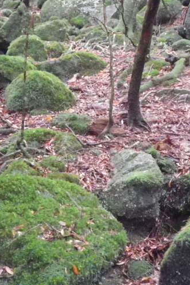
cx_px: 69
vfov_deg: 33.9
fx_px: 467
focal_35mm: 59
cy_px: 125
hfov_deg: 22.9
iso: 800
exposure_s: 1/6
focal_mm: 6.2
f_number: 3.8
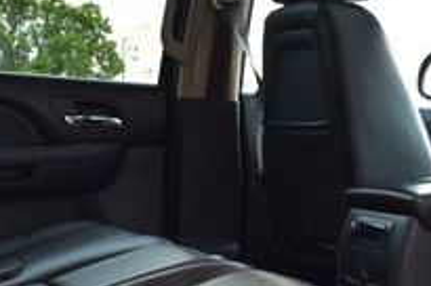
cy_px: 212
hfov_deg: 20.2
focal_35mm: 99
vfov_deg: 13.8
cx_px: 418
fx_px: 1178
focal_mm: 21
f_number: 7.1
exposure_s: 1/25
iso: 400
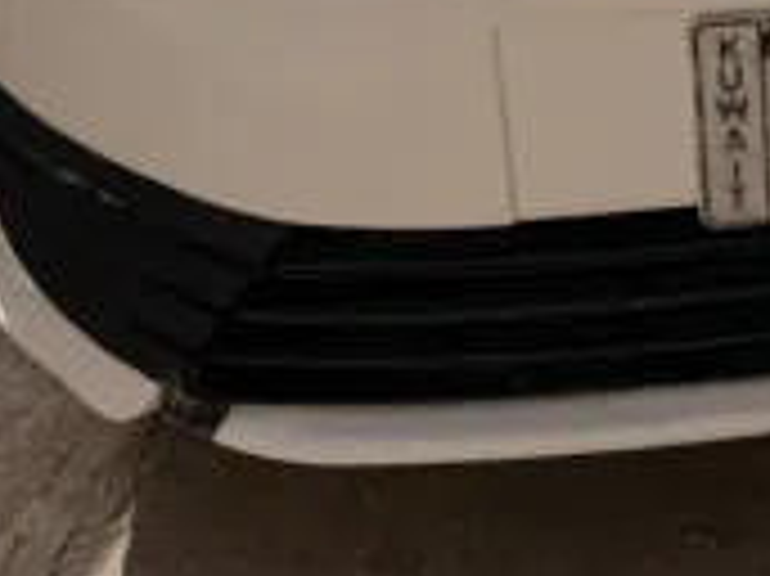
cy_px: -459
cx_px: 968
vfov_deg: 14.4
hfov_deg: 20.2
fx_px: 2001
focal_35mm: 90
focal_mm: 6.76
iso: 100
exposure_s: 1/10309
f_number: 1.78
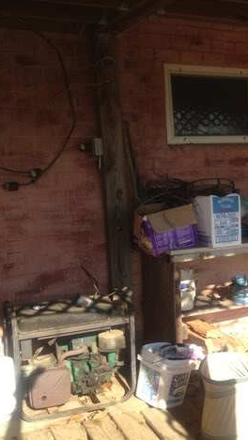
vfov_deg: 39.9
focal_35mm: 52
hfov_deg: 21.7
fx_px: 608
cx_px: 281
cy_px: 219
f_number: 2.4
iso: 64
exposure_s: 1/502
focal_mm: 4.3
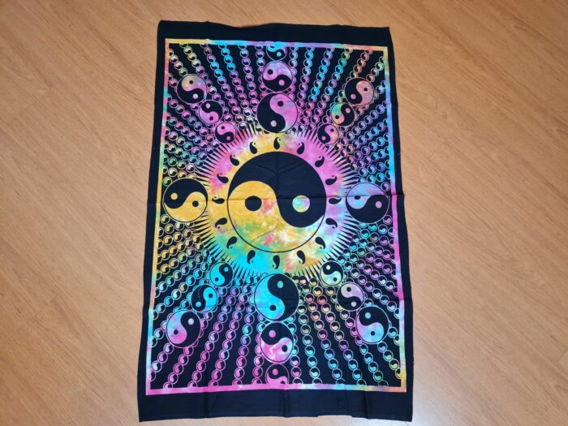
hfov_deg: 67.3
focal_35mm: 26
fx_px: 427
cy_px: 213
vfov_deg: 53.1
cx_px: 284
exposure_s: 1/40
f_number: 1.8
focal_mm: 5.4
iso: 200
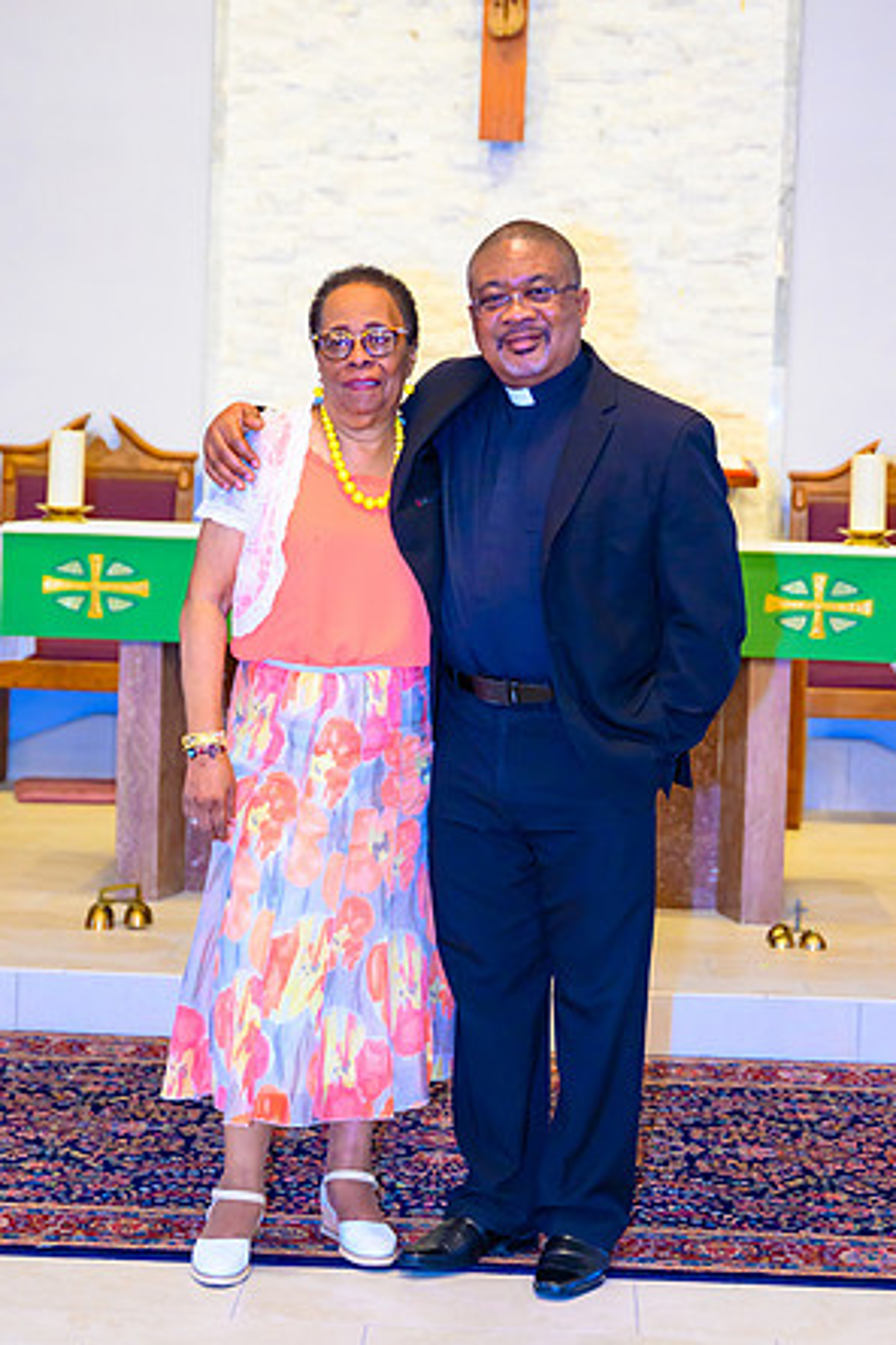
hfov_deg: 17.3
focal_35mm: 79
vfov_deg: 25.7
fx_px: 2949
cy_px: 676
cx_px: 448
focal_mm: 52
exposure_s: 1/80
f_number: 2.8
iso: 900
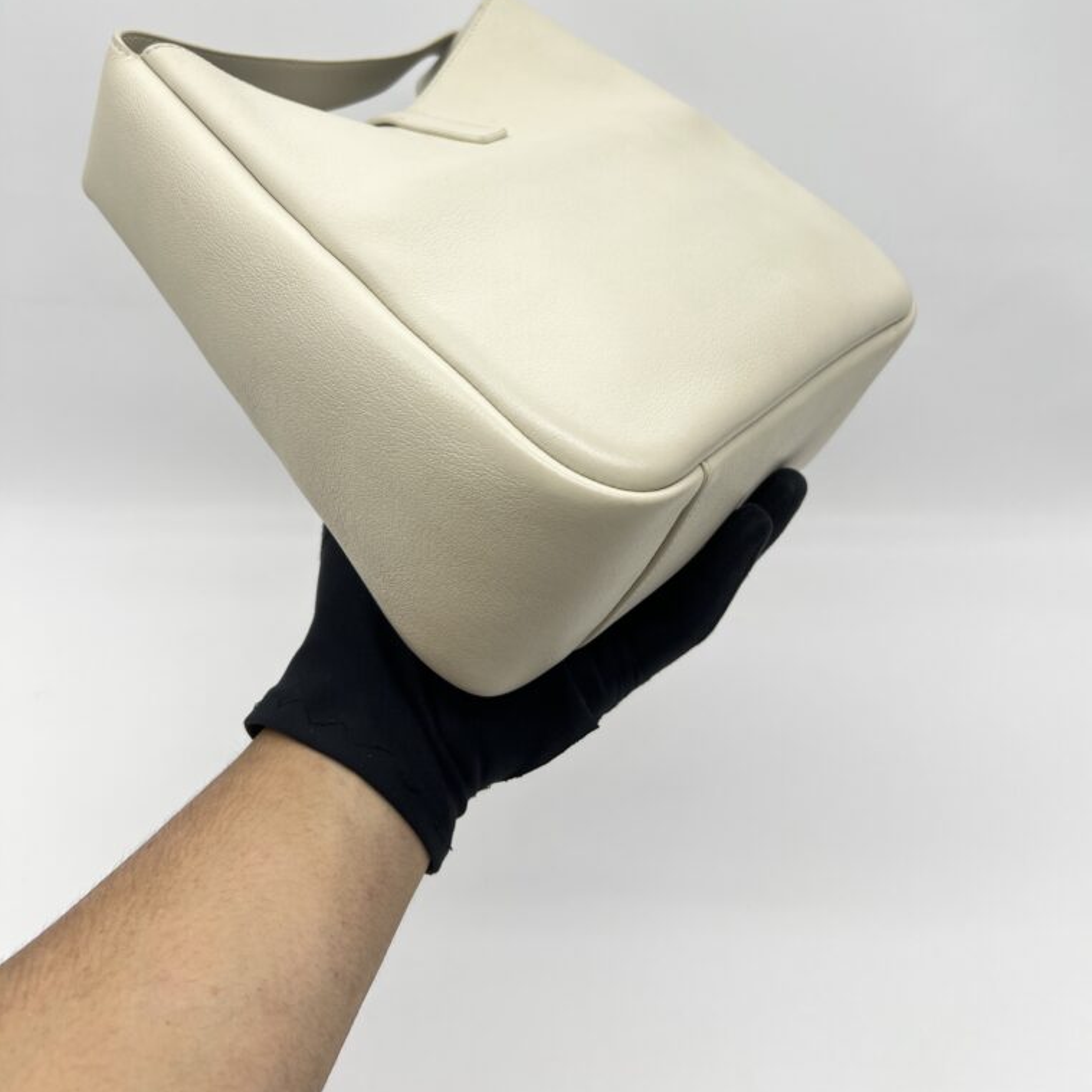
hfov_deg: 52.5
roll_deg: +0.2
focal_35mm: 31
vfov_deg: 51.5
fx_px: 1106
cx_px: 551
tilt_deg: -25.0
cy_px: 360
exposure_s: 1/157
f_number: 1.5
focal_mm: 5.7
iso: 40
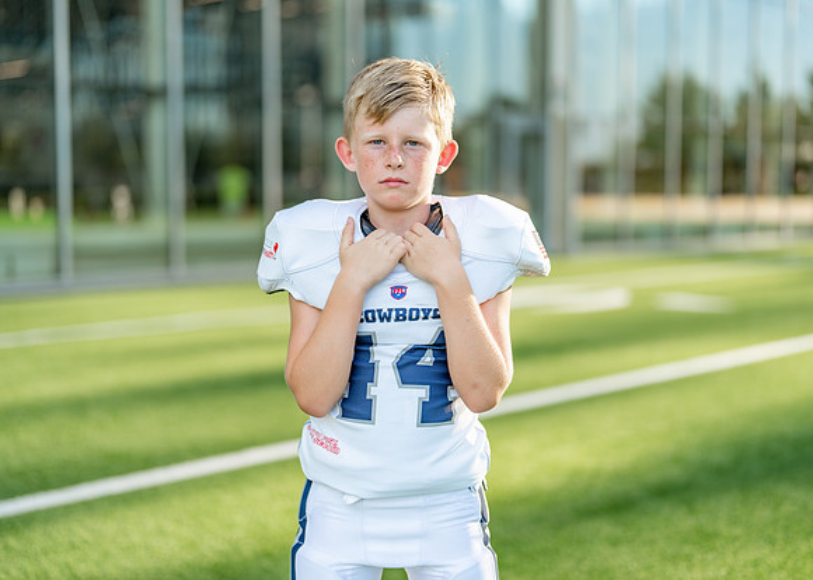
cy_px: 290
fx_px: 1214
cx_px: 406
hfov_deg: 37.0
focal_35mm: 53
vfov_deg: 26.9
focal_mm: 50
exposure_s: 1/2000
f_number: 1.2
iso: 100
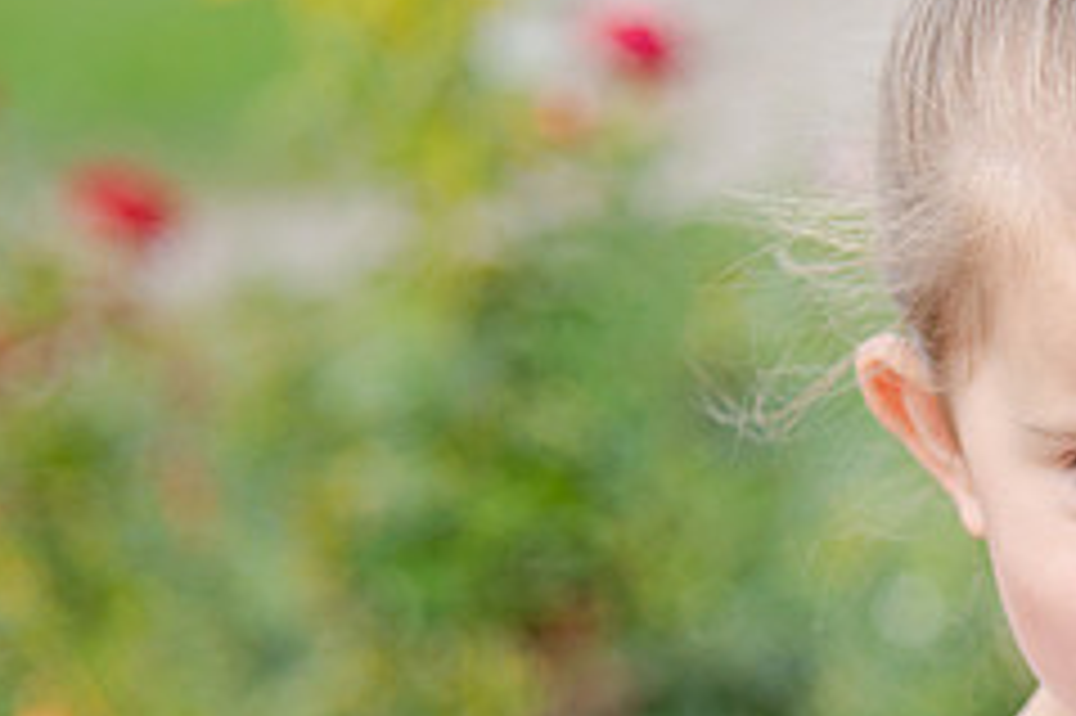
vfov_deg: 7.2
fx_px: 5645
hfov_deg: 10.8
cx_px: 981
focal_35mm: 189
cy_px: 617
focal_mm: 78
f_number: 4
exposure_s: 1/250
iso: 640
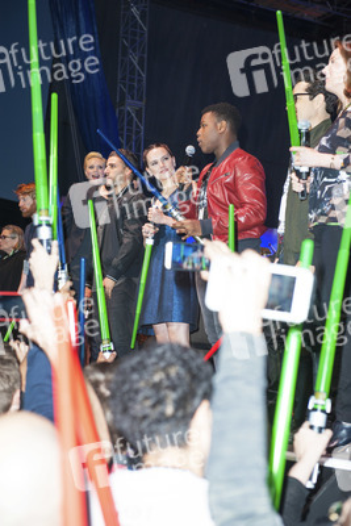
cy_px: 263
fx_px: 1023
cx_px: 176
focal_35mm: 70
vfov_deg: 28.8
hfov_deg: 19.5
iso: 640
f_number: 4
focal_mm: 70
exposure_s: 1/250
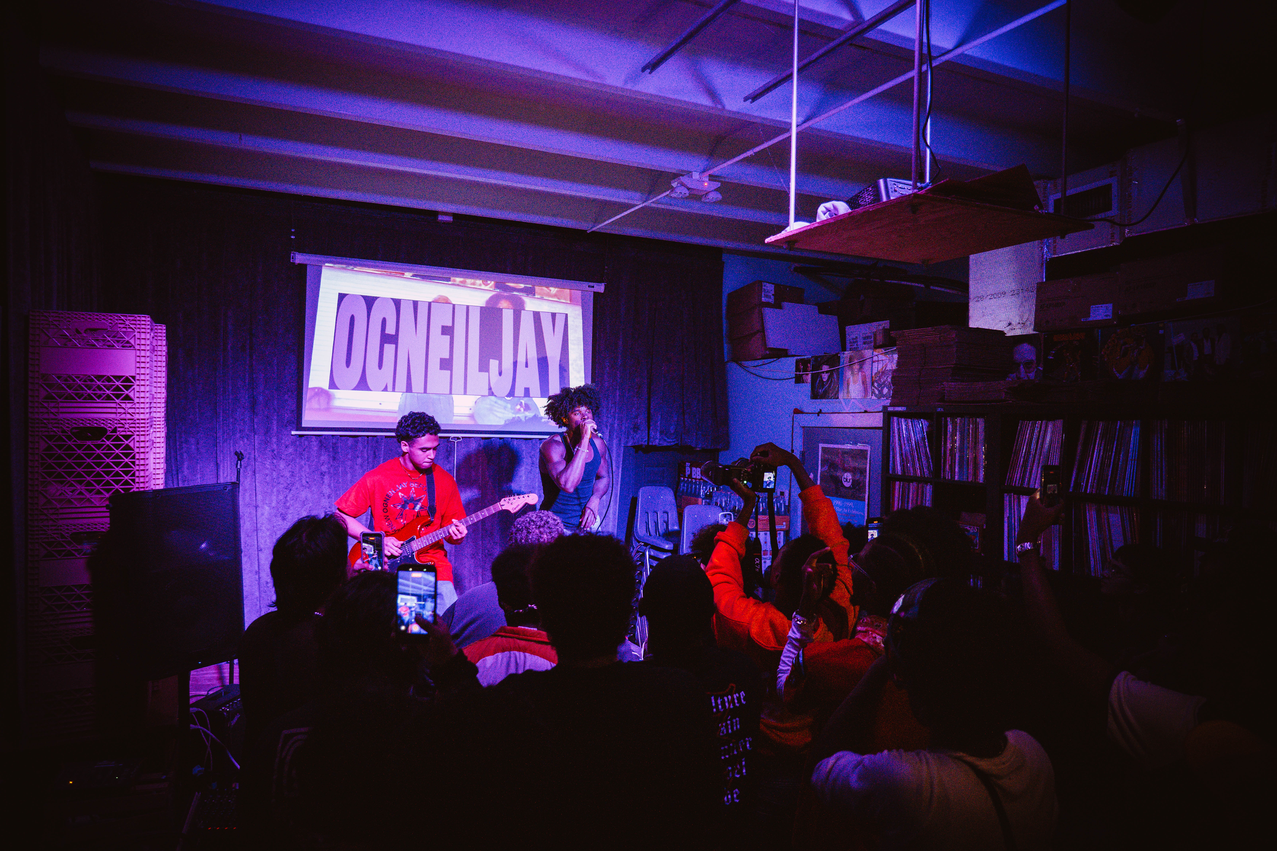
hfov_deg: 73.7
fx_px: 851
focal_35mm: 24
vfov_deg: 53.1
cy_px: 426
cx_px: 638
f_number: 4
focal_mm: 24
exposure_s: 1/200
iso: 2000
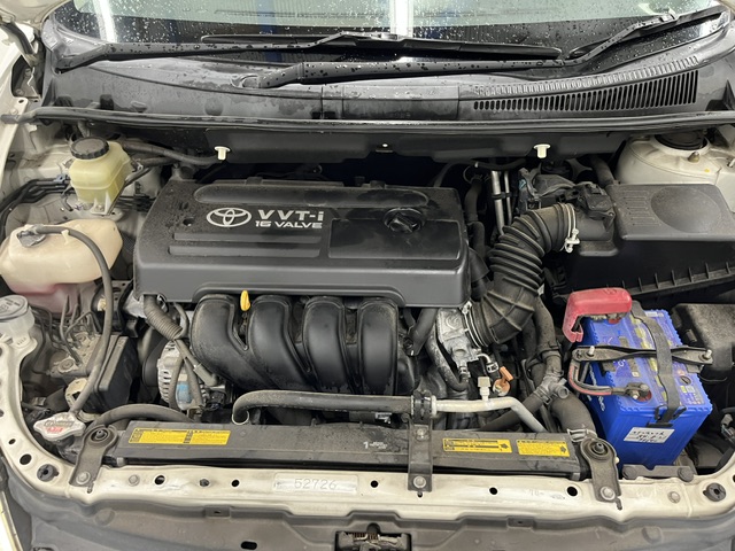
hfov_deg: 67.3
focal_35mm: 26
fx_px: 552
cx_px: 368
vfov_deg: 53.1
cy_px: 276
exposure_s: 1/50
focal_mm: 5.1
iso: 250
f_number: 1.6
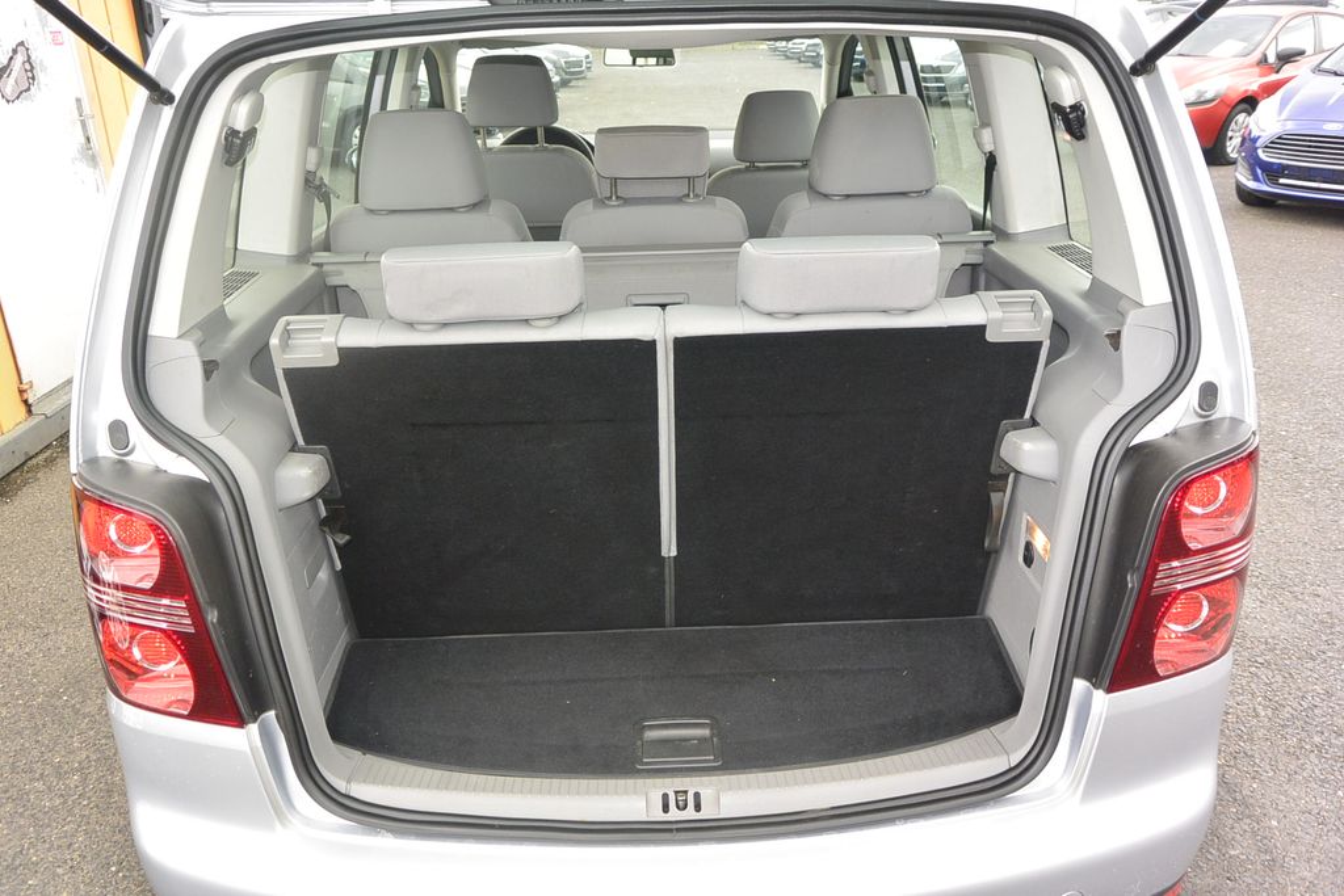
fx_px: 1008
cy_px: 448
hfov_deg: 67.4
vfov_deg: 47.9
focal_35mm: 27
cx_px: 672
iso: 160
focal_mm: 10
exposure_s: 1/125
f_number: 3.5
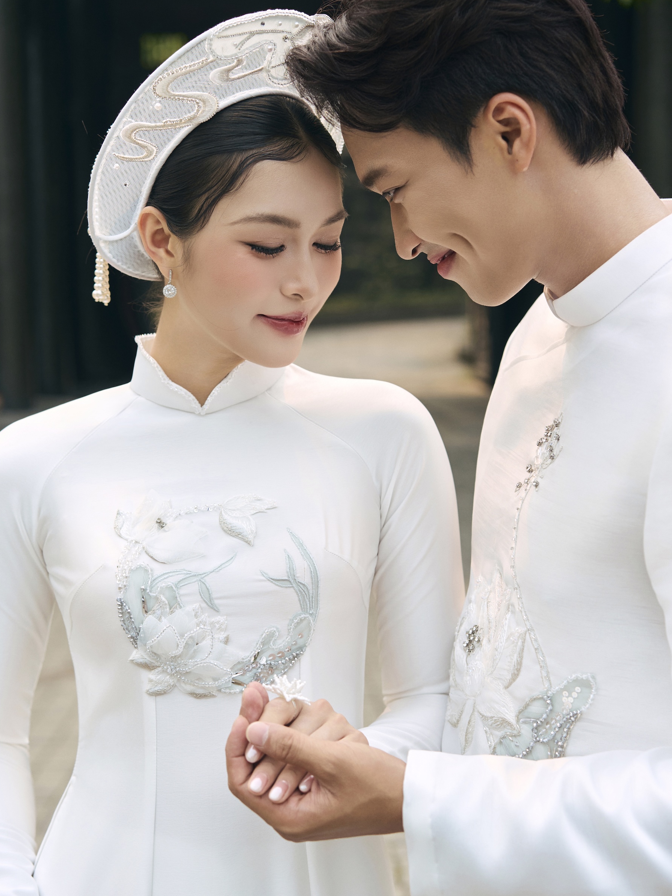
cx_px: 334
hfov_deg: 24.4
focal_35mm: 60
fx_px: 1553
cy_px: 443
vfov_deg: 32.2
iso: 250
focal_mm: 55
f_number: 4
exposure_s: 1/1000
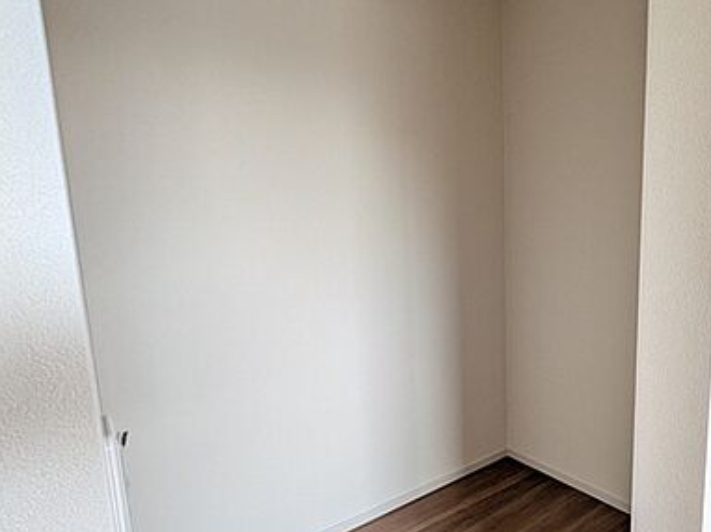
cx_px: 467
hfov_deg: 74.3
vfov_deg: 60.7
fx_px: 452
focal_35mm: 22
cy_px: 311
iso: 77
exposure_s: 1/100
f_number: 2.2
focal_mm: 1.83
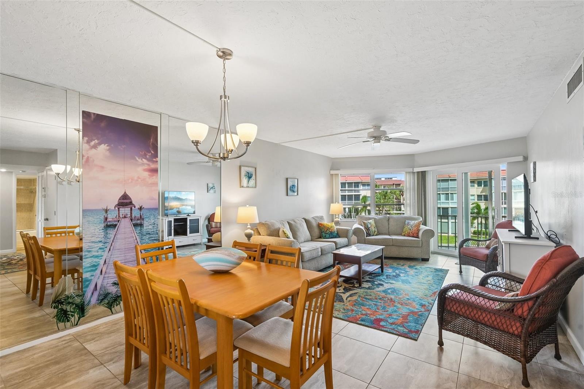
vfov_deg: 73.7
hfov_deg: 96.7
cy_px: 194
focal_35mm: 16
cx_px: 292
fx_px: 259
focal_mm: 16
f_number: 8
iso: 400
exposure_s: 1/80
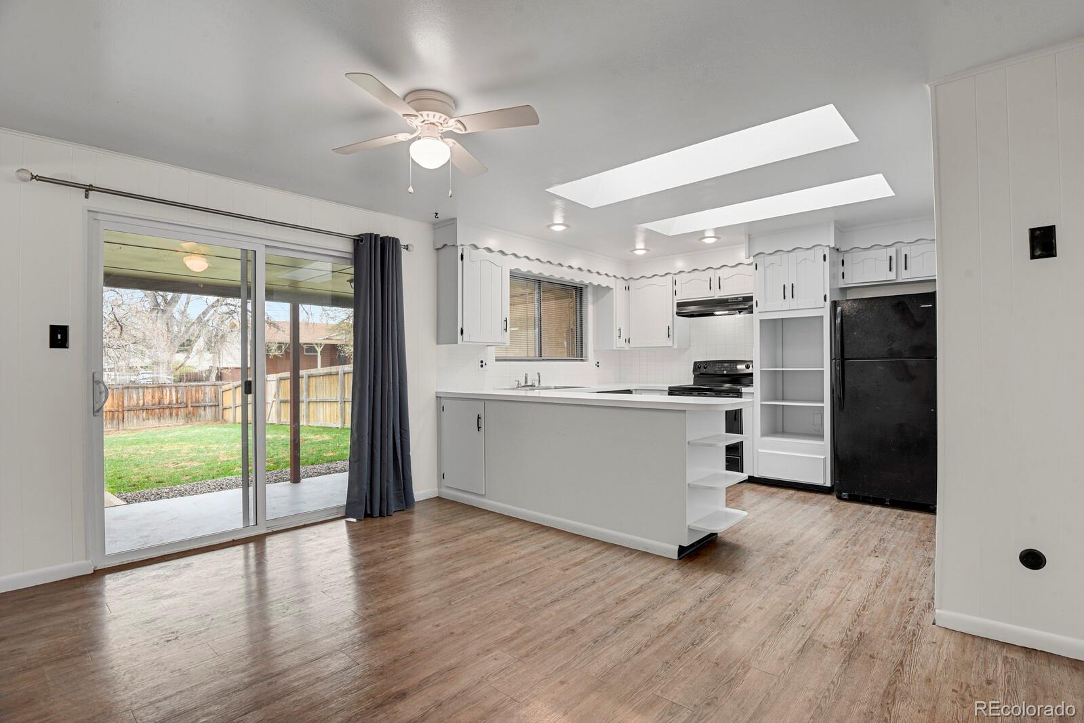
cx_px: 542
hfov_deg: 93.3
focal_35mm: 17
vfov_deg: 70.4
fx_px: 512
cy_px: 362
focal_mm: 17
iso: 250
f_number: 8
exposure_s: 1.6
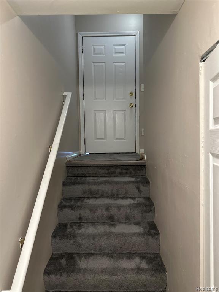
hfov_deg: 56.8
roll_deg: +0.6
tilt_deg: -1.4
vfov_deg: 71.6
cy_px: 146
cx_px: 110
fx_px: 202
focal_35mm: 24
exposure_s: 1/60
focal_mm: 6.86
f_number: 1.78
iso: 320
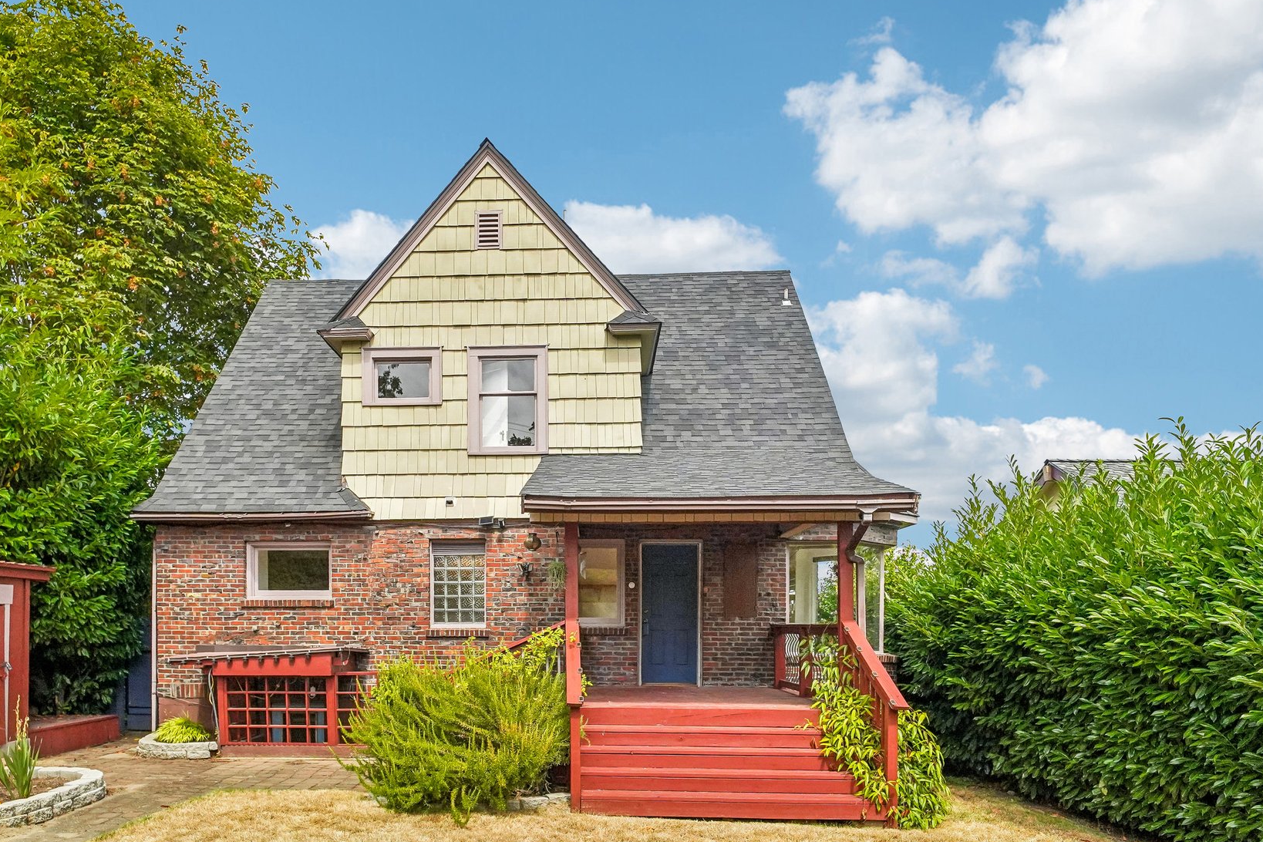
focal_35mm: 20
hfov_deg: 83.5
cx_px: 544
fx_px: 702
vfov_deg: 61.9
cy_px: 441
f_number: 8
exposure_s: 1/1600
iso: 1600
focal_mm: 16
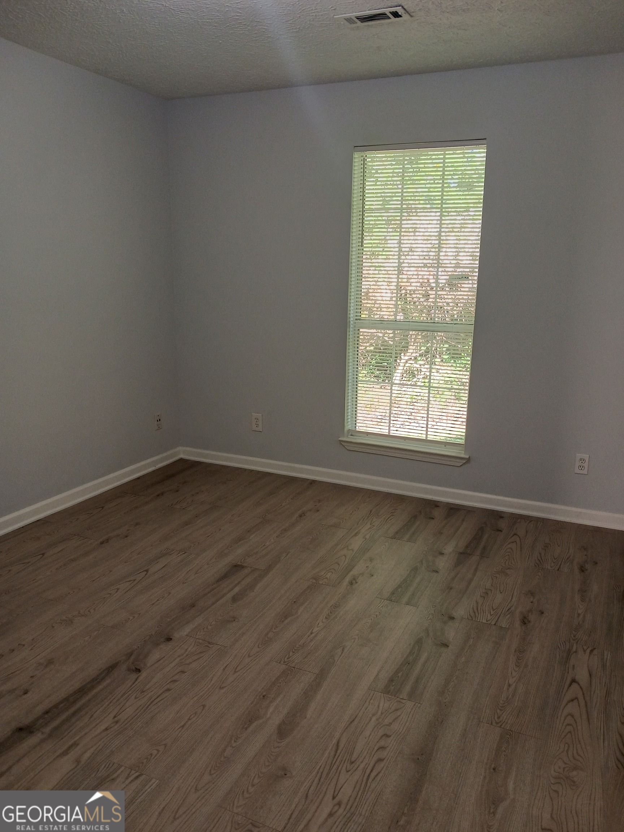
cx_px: 312
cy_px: 416
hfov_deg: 51.4
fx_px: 649
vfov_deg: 65.3
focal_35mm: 27
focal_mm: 4
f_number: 1.8
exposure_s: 1/40
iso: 160
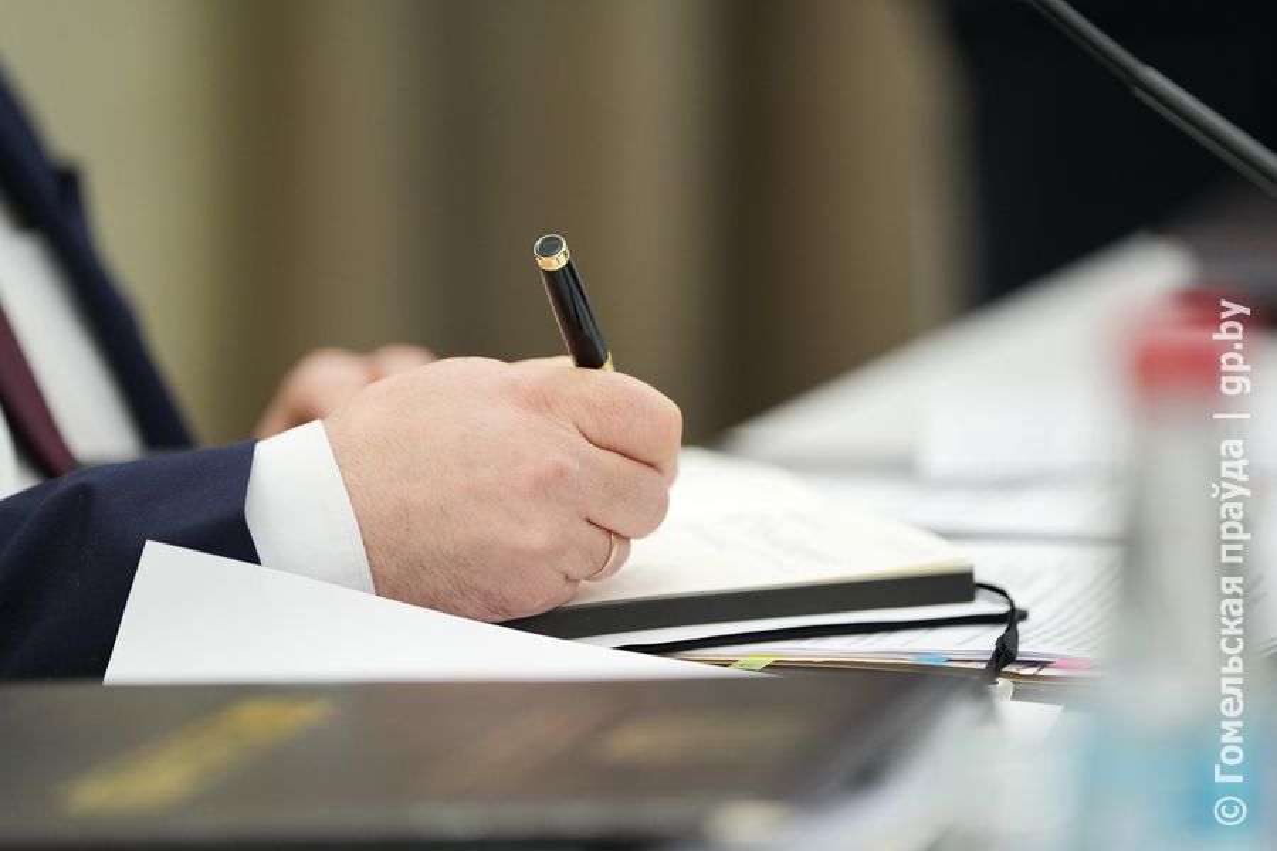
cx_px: 638
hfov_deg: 10.3
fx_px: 7094
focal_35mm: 200
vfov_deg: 6.9
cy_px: 426
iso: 1000
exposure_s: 1/250
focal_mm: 200
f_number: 2.8
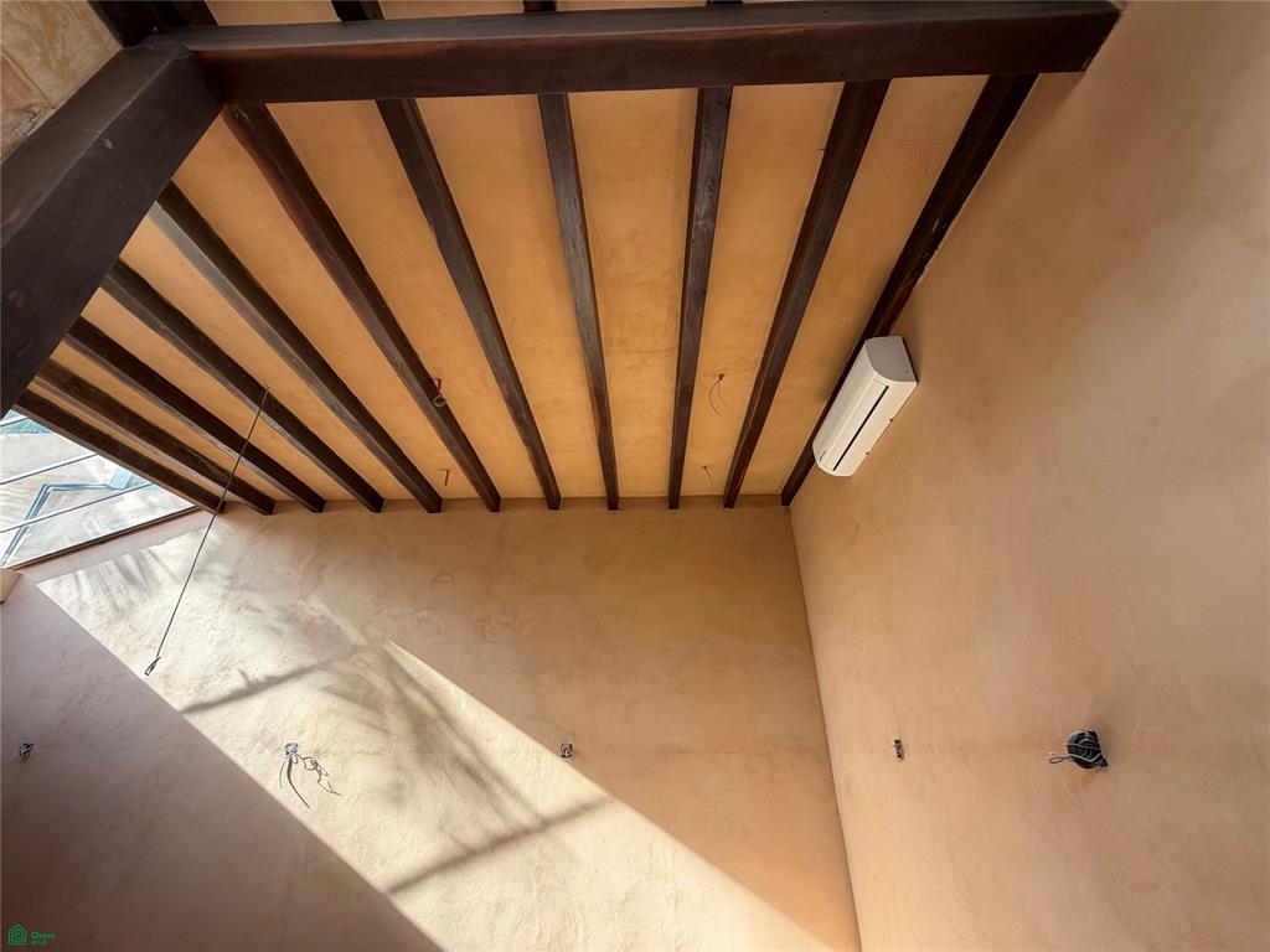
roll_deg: -0.1
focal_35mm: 14
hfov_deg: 102.1
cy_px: 476
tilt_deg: +27.8
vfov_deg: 85.7
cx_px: 635
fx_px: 514
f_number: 2.2
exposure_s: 1/121
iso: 40
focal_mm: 2.22
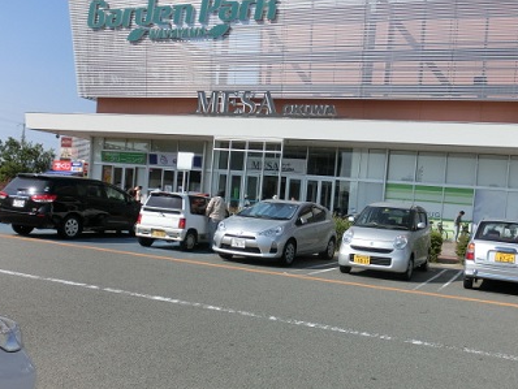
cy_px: 217
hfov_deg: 51.0
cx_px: 312
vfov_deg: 39.6
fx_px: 539
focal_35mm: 36
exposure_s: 1/250
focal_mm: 5
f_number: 8.8
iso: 80
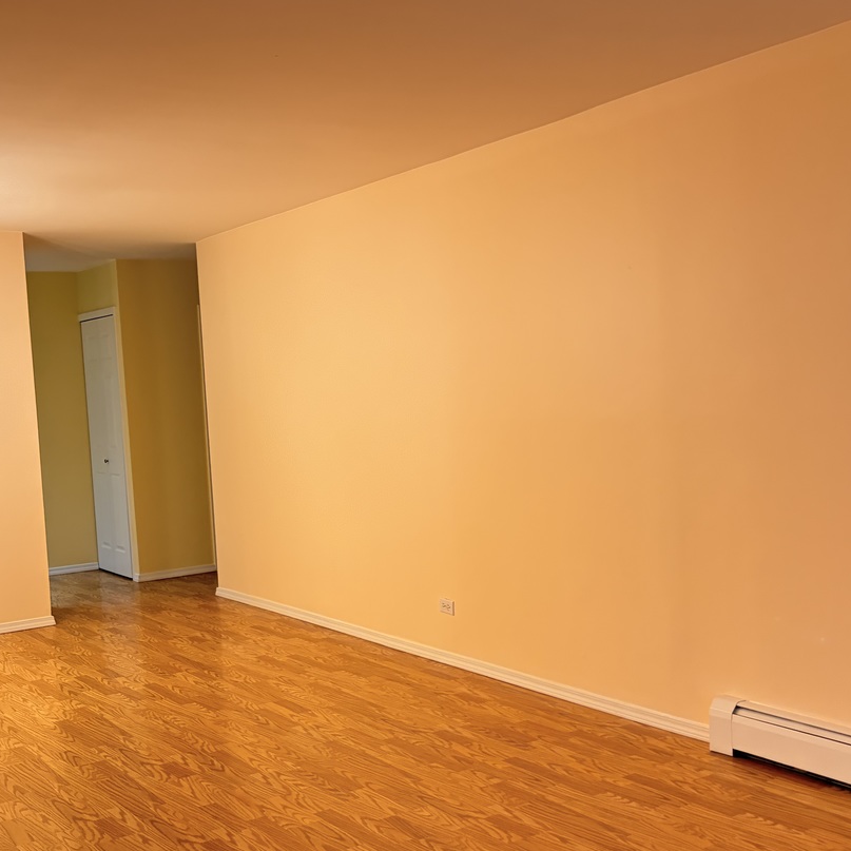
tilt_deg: -4.1
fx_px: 1140
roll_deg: +3.2
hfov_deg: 40.8
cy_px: 460
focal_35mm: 41
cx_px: 354
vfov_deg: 40.9
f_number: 1.6
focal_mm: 5.96
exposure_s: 1/40
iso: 500
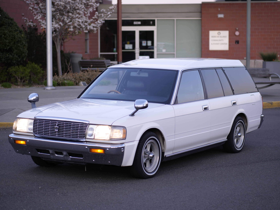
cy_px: 105
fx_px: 696
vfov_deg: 17.2
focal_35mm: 86
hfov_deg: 22.8
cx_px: 140
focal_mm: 43
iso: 200
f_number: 1.6
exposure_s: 1/320
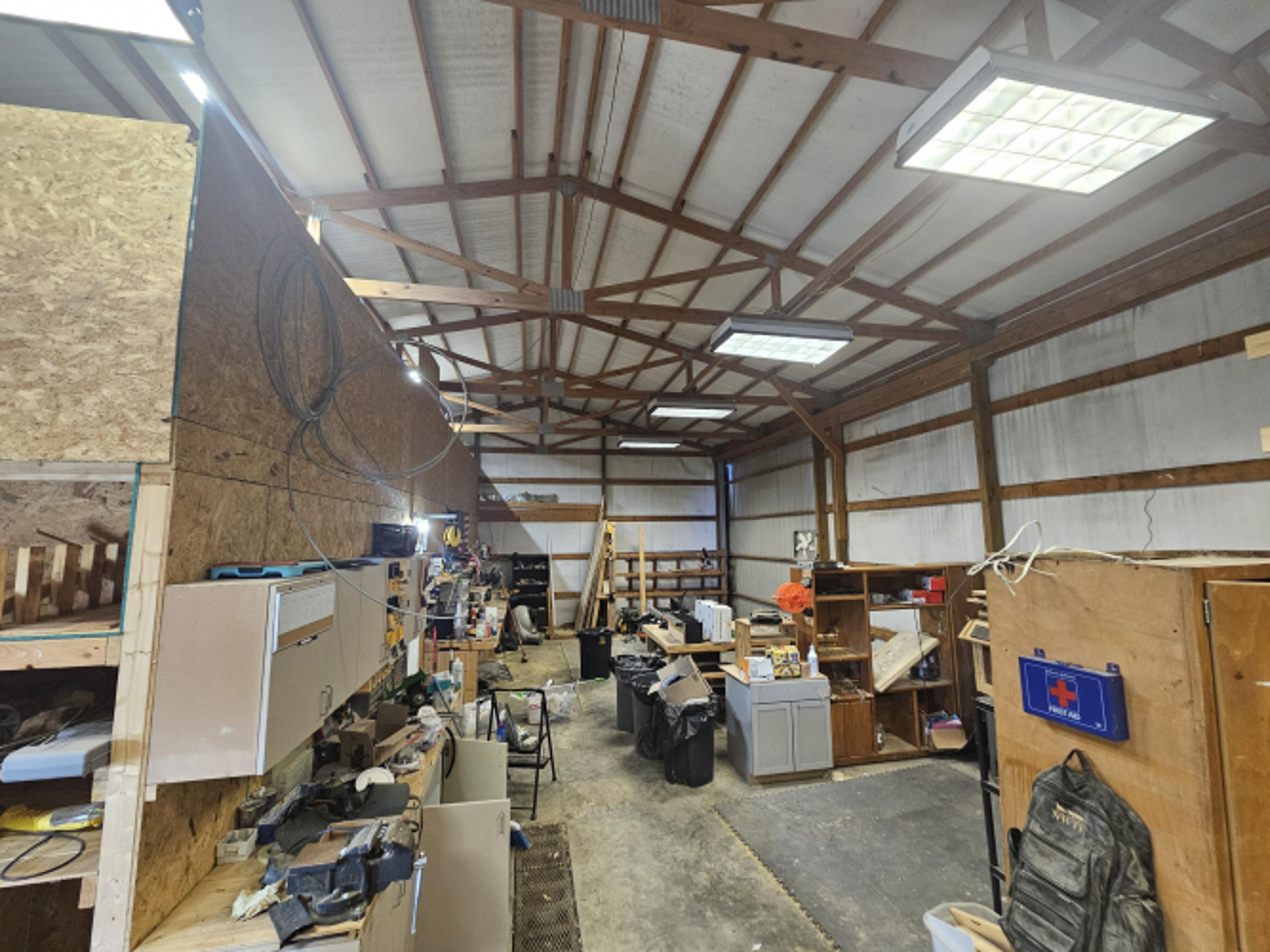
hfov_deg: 106.2
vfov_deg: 89.9
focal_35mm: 13
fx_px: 477
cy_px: 476
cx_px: 635
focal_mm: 2.2
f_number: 2.2
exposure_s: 1/30
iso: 320
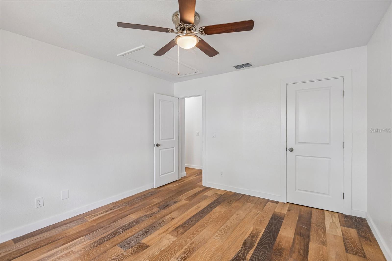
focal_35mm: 16
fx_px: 174
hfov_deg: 96.7
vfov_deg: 73.7
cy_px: 130
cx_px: 196
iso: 400
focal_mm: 16
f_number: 8
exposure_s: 1/20
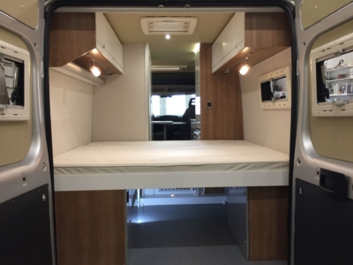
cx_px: 176
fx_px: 296
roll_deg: +0.4
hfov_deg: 61.7
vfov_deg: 48.2
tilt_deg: -4.9
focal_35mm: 29
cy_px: 132
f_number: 2.2
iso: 64
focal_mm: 4.15
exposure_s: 1/33
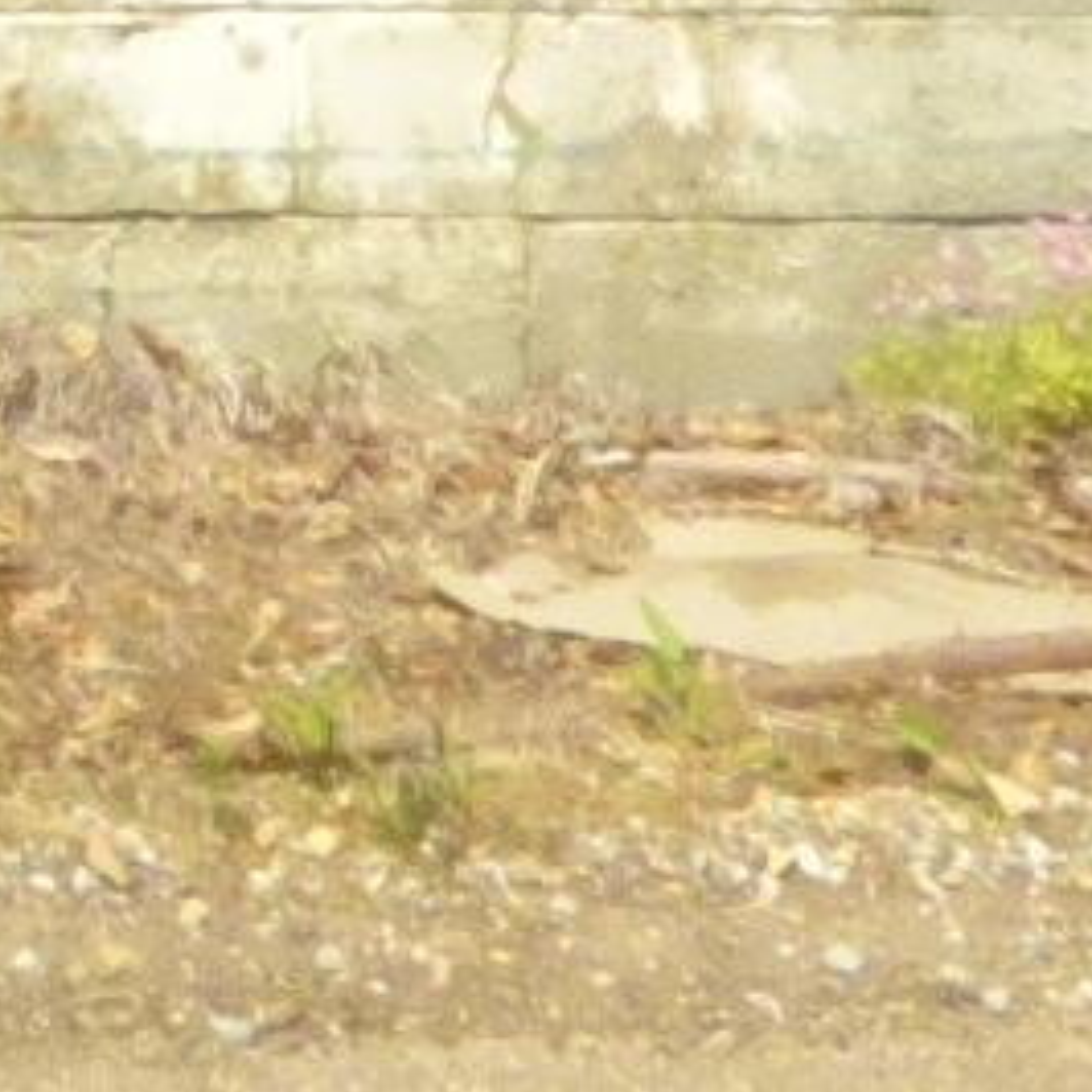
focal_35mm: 204
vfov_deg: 7.7
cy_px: -1991
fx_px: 7281
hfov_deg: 7.8
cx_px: -1724
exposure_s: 1/2000
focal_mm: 5.29
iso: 800
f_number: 7.1
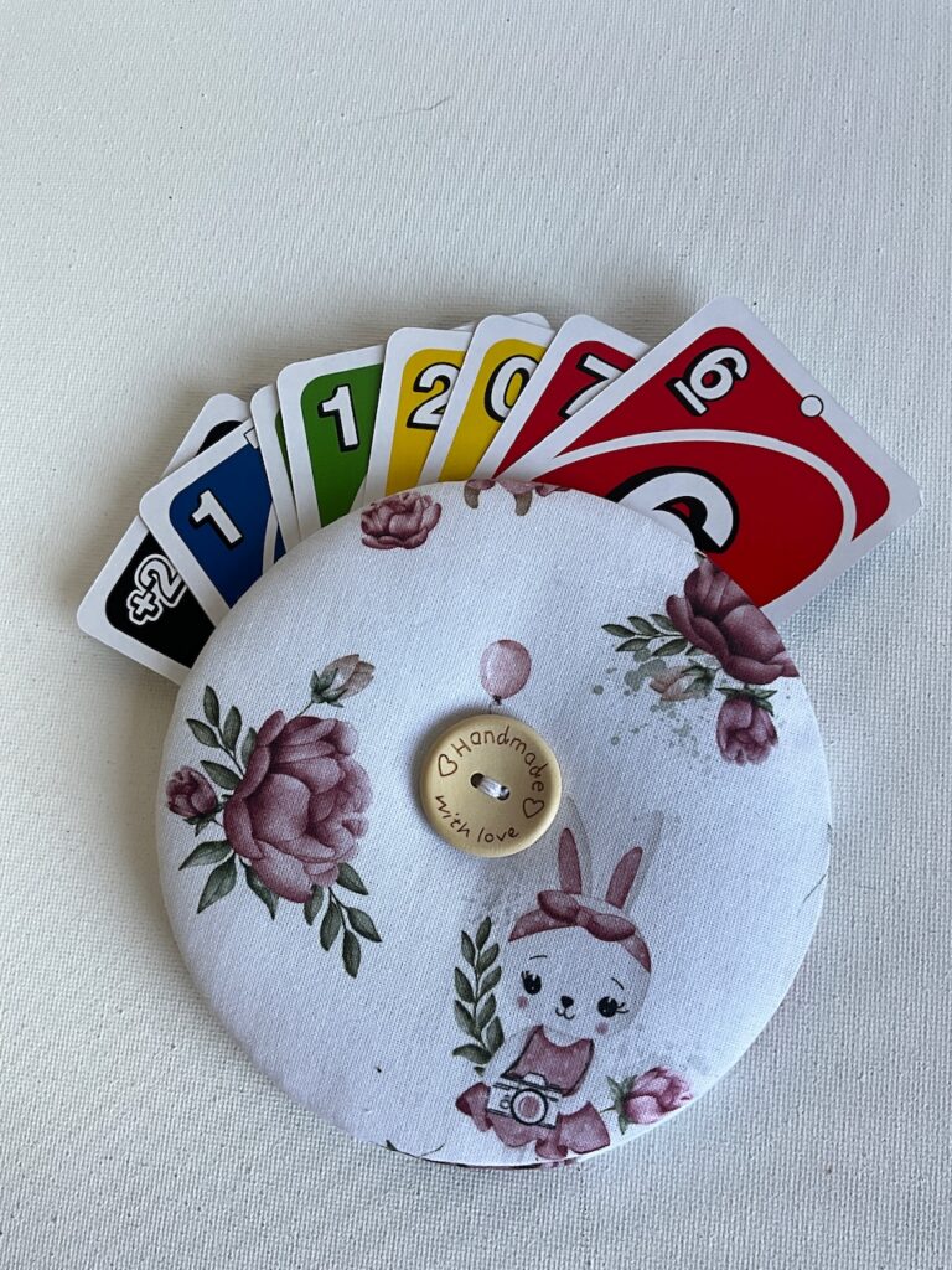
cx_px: 476
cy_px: 635
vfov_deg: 61.7
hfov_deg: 48.2
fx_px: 1063
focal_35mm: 29
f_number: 1.8
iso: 25
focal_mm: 3
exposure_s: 1/100
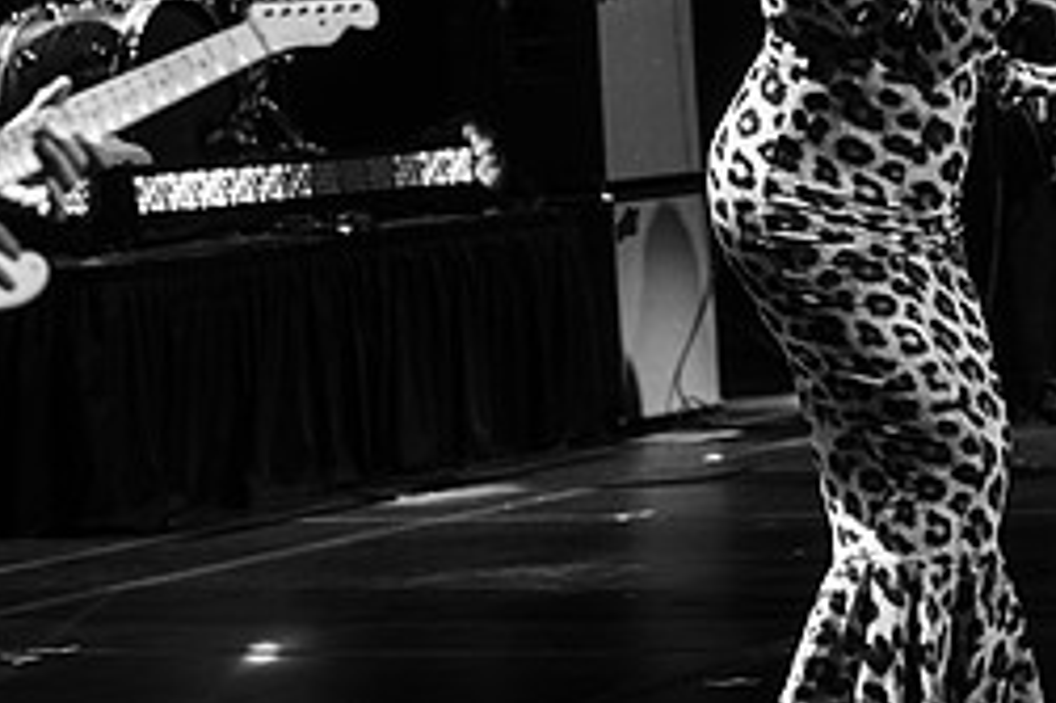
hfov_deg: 11.1
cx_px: 816
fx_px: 5423
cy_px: -103
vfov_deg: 7.4
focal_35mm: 185
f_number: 3.2
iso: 1250
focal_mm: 80
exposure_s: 1/640
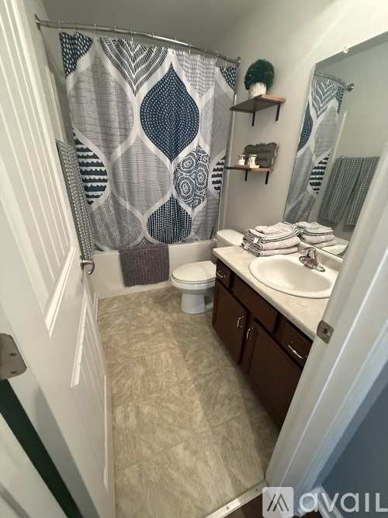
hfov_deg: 85.7
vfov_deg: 102.1
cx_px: 194
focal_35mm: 14
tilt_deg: -27.9
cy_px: 259
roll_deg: -2.5
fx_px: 209
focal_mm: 2.22
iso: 800
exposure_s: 1/60
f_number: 2.2
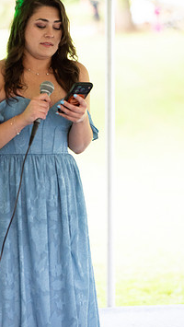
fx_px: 1438
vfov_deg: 13.0
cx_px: 52
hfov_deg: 7.3
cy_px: 134
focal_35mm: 166
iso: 2500
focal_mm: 125
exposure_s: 1/200
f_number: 2.8
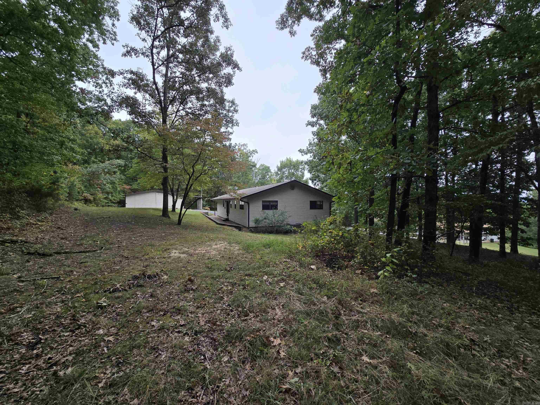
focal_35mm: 13
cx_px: 270
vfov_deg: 89.9
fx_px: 203
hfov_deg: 106.2
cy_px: 202
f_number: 2.2
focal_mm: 2.2
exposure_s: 1/324
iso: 50
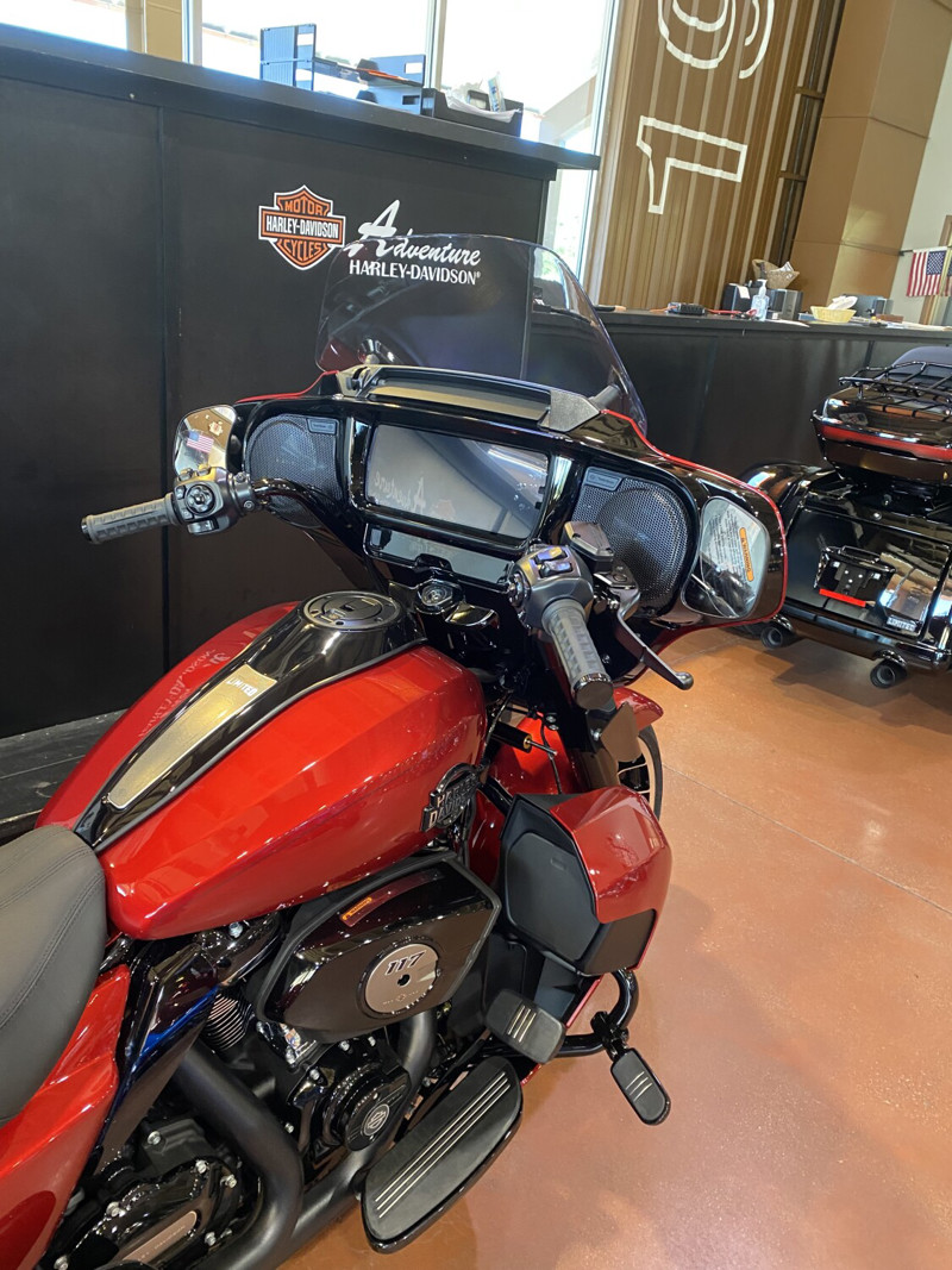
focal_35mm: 26
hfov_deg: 53.1
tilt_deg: -21.0
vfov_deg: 67.3
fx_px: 954
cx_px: 476
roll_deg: -6.1
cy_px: 635
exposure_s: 1/60
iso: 400
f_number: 1.8
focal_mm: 4.25
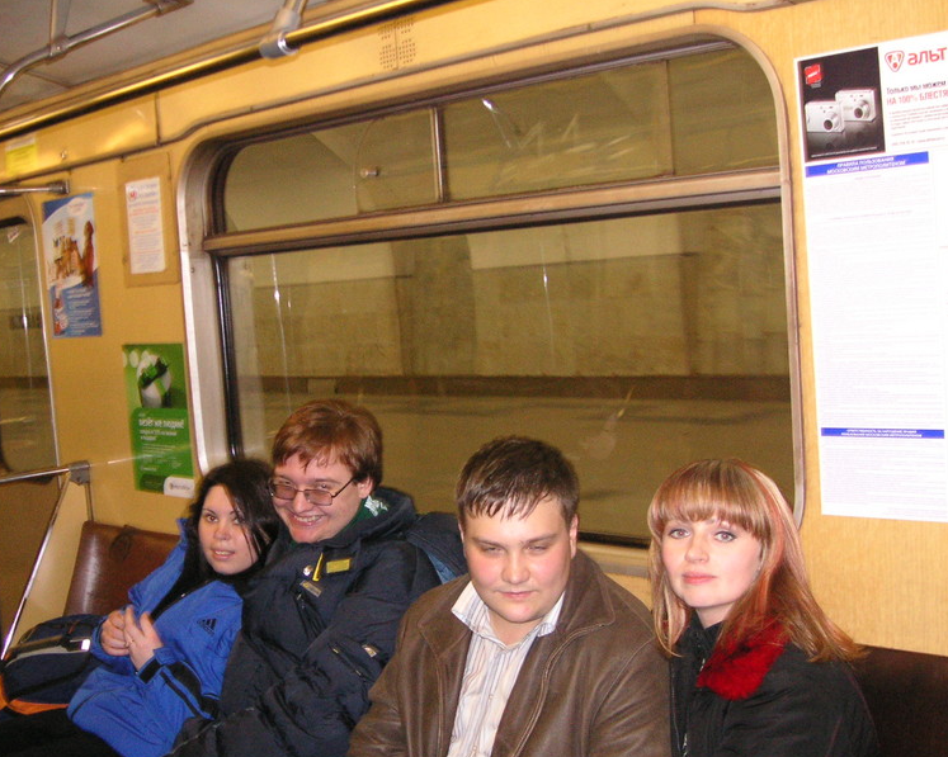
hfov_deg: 41.1
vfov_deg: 33.4
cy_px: 404
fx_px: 1262
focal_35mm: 45
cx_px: 429
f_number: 2.8
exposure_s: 1/45
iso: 160
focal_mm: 6.1
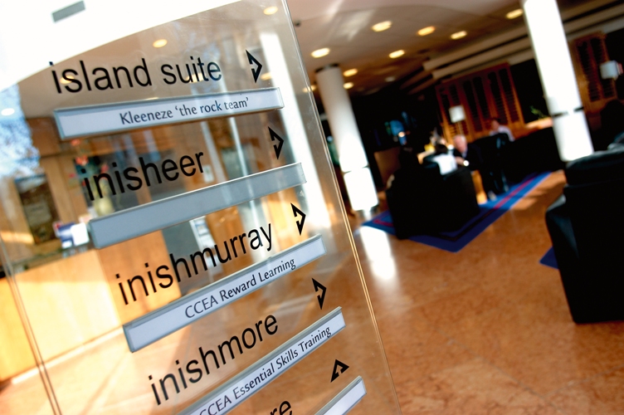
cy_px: 208
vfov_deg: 43.5
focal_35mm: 30
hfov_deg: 62.0
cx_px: 312
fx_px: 520
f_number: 2.8
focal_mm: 20
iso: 200
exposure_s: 1/250
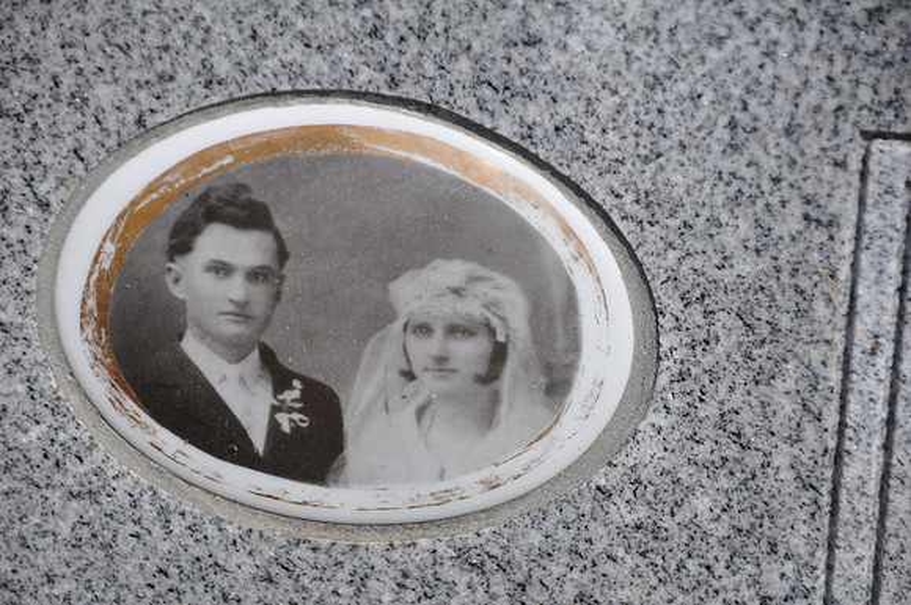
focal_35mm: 278
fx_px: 7012
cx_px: 456
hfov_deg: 7.4
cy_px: 302
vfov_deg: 4.9
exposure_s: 1/640
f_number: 6.3
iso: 200
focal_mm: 185
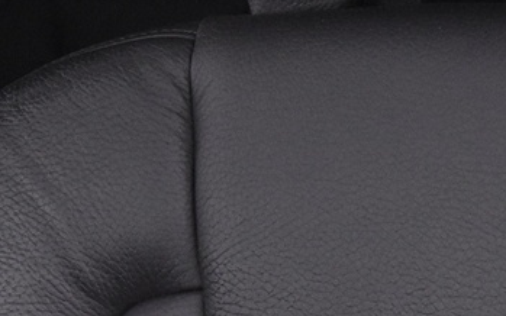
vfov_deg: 8.4
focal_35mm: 156
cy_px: 10
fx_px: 2151
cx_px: -10
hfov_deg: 13.2
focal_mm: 22
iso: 3200
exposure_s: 1/30
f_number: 3.8
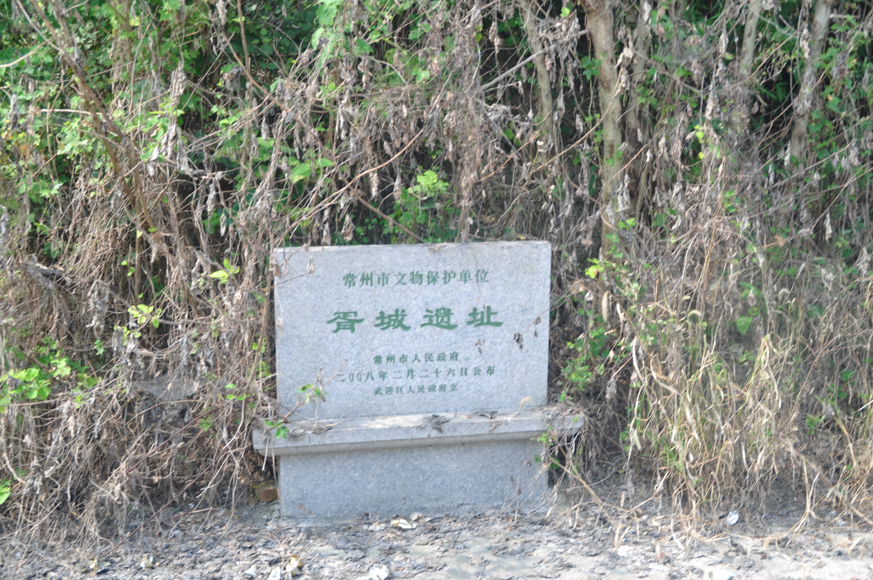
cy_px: 290
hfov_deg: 37.9
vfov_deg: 25.7
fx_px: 1272
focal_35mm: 52
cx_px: 436
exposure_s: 1/60
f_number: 8
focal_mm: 35
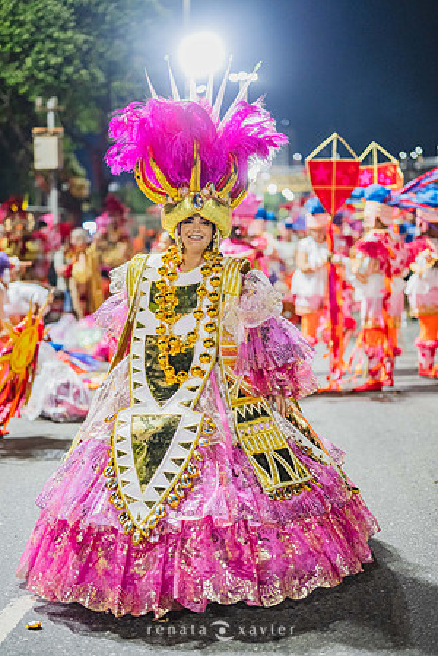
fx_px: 912
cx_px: 219
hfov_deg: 27.0
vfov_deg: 39.6
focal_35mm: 50
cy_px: 328
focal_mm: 50
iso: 2000
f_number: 1.2
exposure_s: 1/250
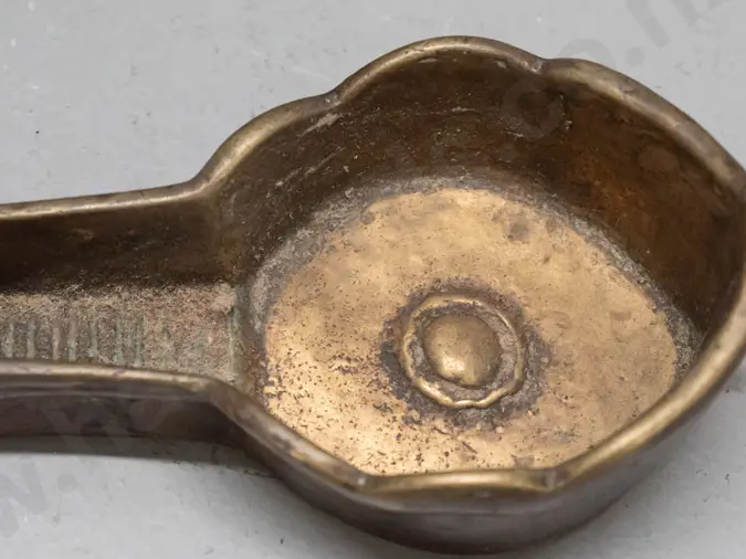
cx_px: 279
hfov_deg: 21.5
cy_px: 297
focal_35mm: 91
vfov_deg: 16.2
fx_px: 1961
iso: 3200
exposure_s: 1/125
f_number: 5
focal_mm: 30
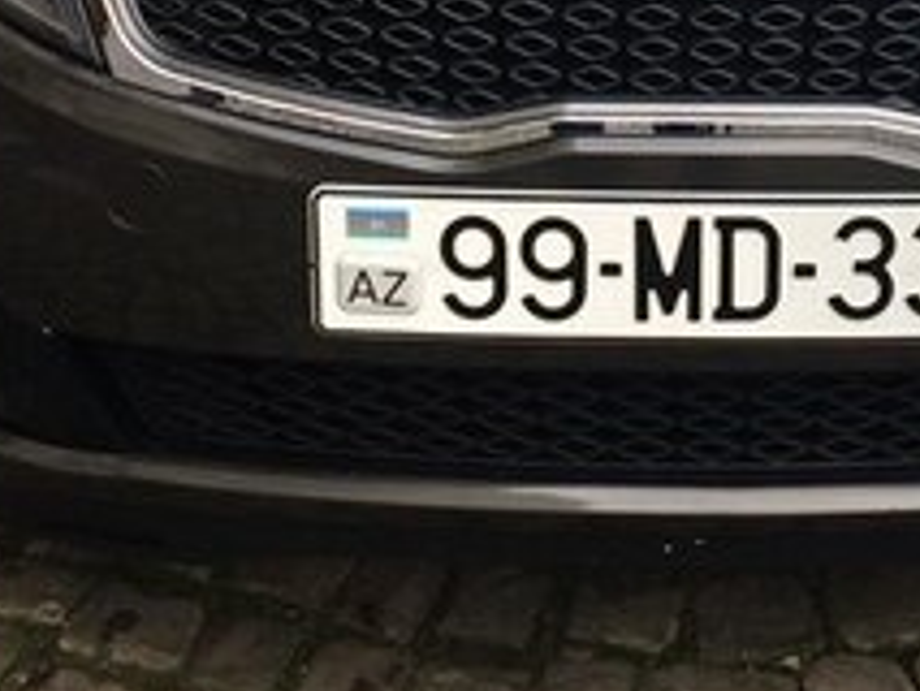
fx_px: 2393
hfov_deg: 21.6
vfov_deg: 15.6
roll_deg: +0.3
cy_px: -222
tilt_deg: -22.3
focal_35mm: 90
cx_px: 669
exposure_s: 1/100
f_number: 2.2
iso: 32
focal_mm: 4.15
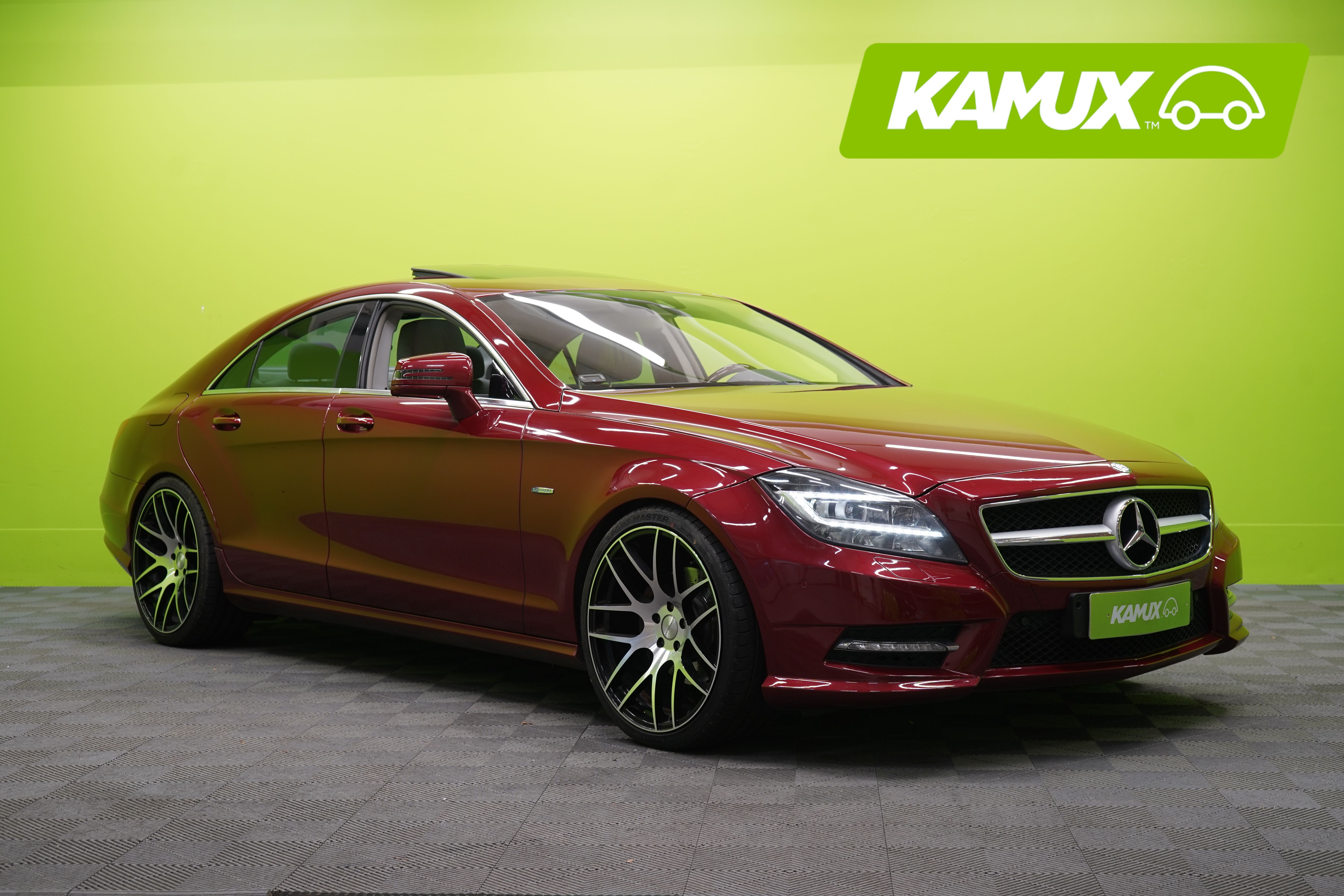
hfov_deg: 41.1
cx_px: 672
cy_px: 448
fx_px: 1792
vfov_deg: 28.1
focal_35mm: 48
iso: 400
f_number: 5
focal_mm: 48
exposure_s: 1/30
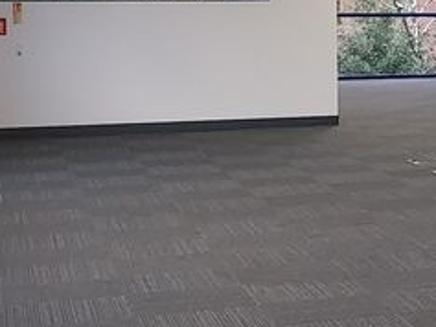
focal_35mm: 122
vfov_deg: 12.1
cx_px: 907
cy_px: 34
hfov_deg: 13.5
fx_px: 1537
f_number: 1.8
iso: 160
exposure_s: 1/50
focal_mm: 4
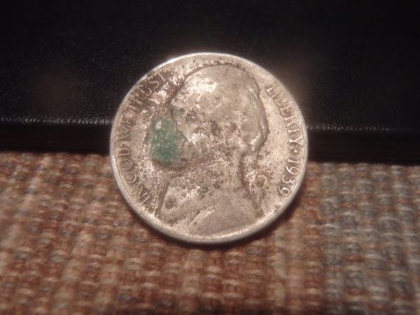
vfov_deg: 38.7
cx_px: 210
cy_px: 158
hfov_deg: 50.1
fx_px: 449
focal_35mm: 37
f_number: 4.7
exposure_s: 1/125
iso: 640
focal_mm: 6.6
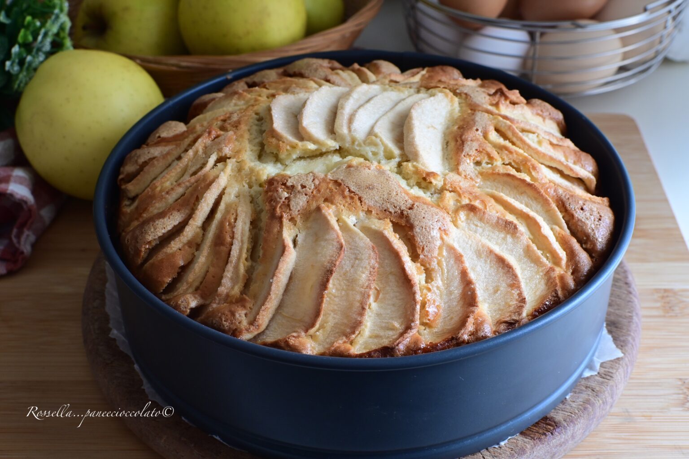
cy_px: 230
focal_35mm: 52
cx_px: 344
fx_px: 995
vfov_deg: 26.0
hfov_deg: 38.2
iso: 320
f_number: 8
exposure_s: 1/20
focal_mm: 35
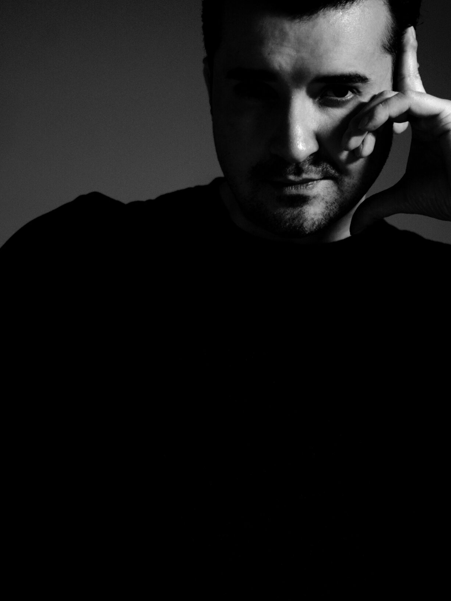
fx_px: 1963
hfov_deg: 13.1
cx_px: 302
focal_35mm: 113
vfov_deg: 17.4
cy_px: 196
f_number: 1.8
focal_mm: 50
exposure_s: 1/200
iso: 500
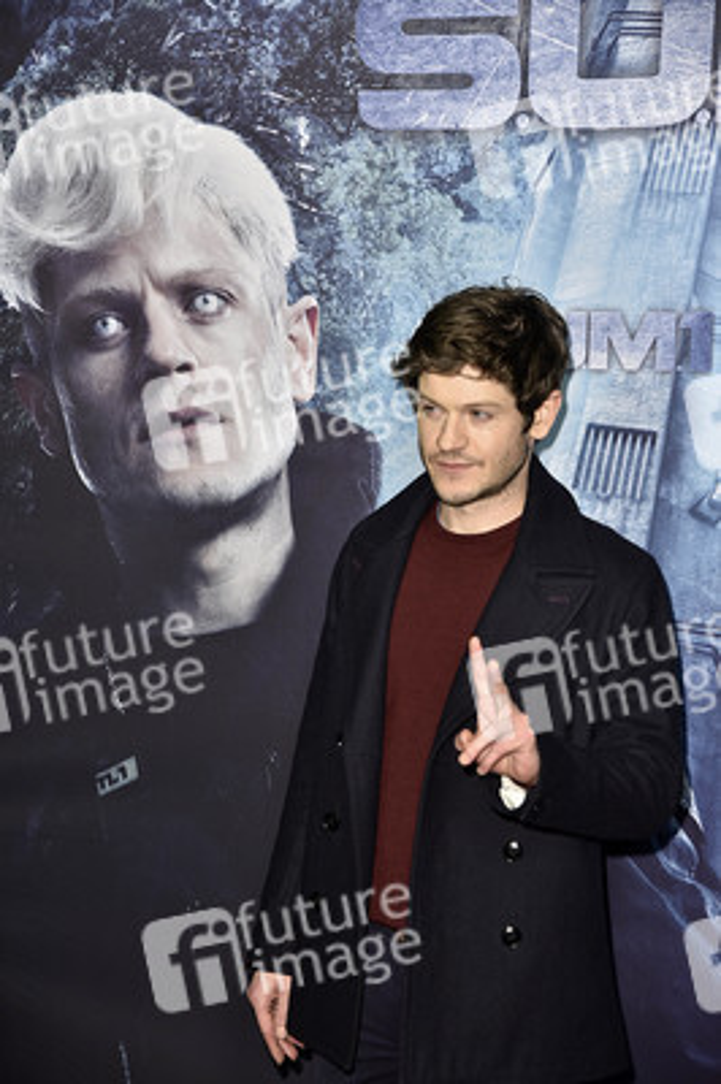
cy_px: 542
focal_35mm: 92
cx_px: 360
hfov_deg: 14.8
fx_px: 2768
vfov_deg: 22.2
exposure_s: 1/200
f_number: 5.6
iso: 800
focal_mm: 92
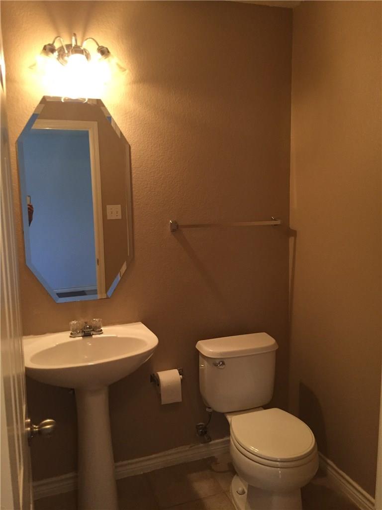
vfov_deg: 61.7
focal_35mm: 29
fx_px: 427
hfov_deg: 48.2
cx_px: 191
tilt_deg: -7.6
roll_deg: +0.9
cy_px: 255
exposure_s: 1/25
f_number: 2.2
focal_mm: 4.15
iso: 250
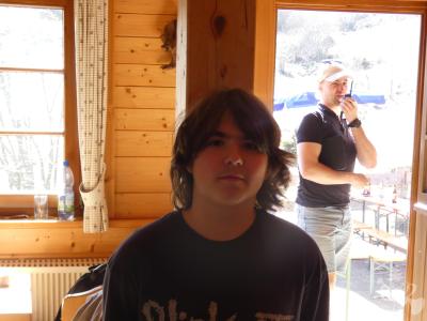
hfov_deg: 29.4
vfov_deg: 22.3
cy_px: 160
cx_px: 214
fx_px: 814
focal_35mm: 66
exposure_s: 1/80
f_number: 4.2
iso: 320
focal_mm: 11.9
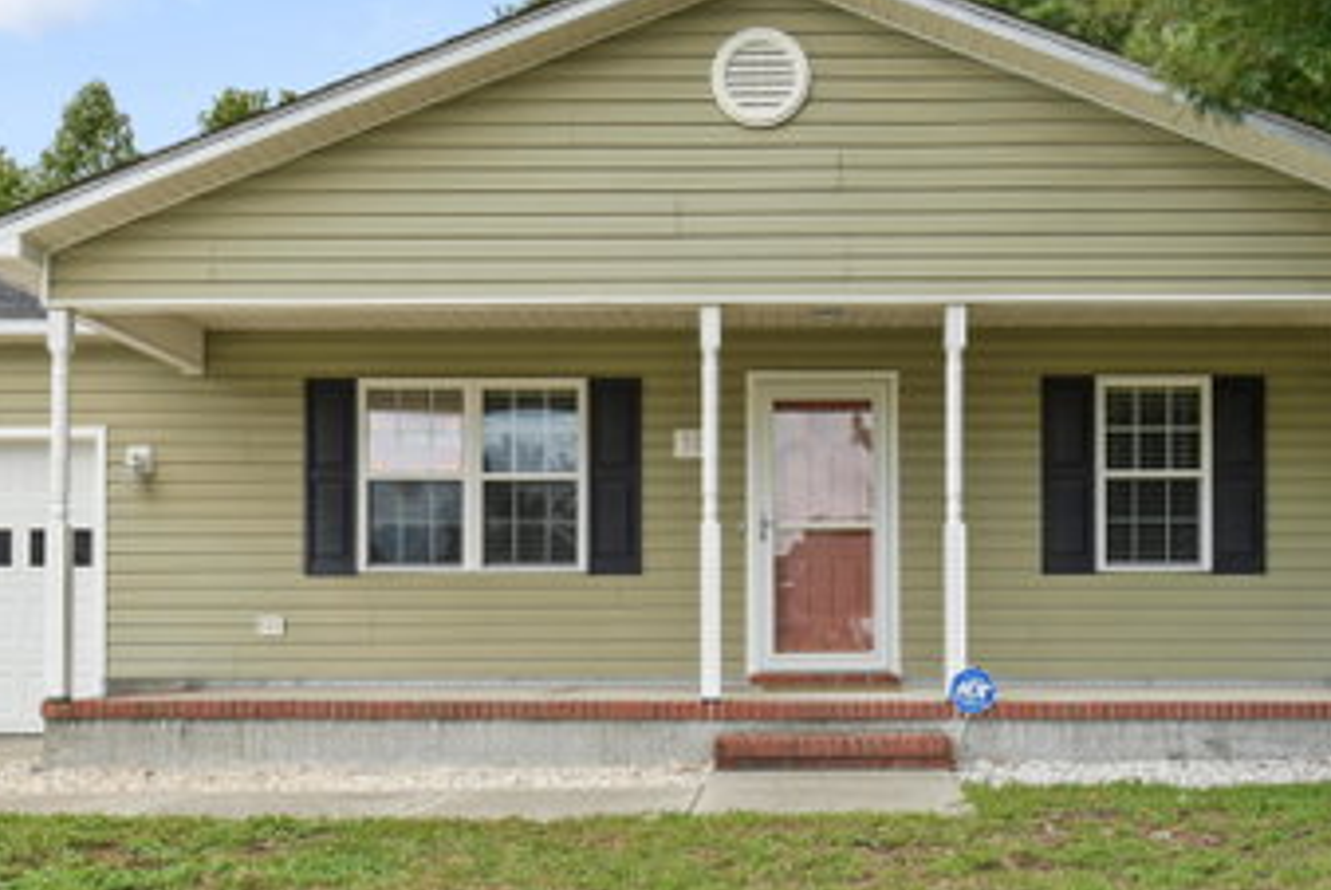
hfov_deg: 55.5
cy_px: 524
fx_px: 1258
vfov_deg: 38.8
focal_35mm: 34
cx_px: 766
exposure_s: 1/25
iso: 100
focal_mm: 16
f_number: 9
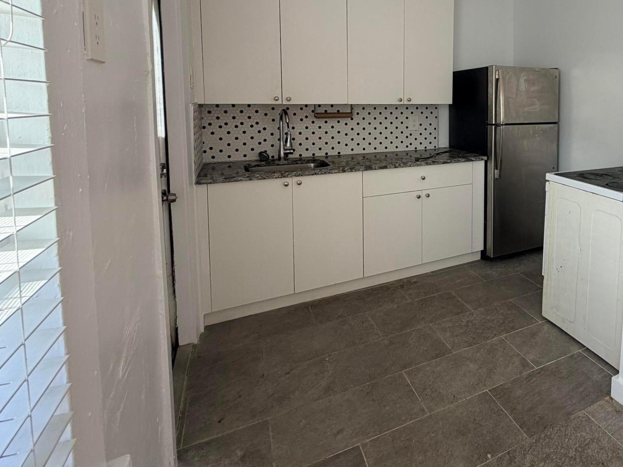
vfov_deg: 58.5
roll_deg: -0.3
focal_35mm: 22
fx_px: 396
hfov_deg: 72.2
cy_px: 128
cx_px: 452
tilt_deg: -4.3
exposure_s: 1/121
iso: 100
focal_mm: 2.22
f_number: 2.2
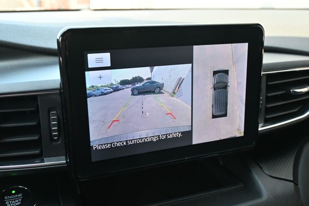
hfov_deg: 52.2
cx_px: 154
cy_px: 103
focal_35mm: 37
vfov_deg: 36.1
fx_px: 315
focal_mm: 24.5
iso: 720
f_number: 4.2
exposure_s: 1/125
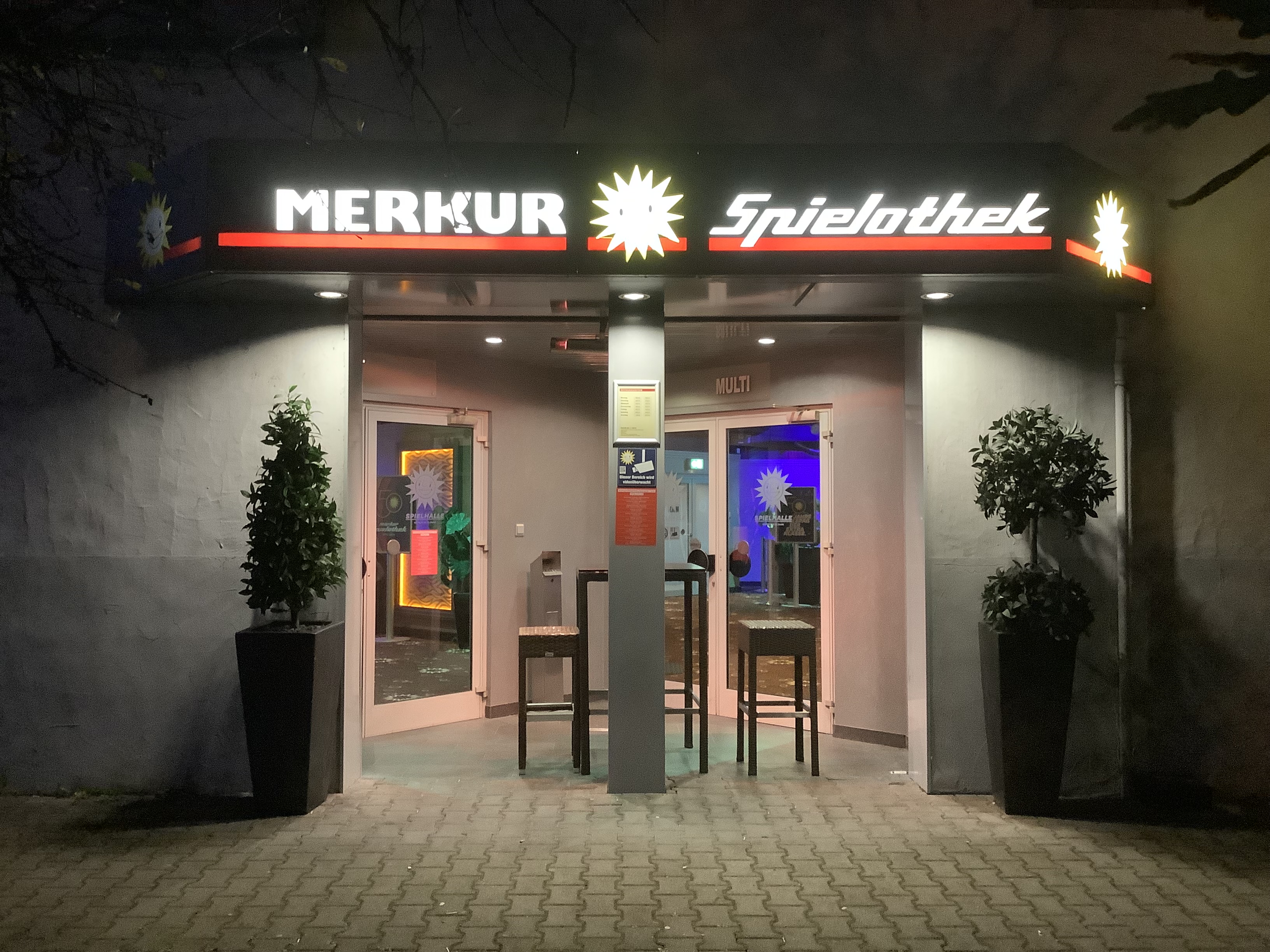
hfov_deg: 58.4
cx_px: 635
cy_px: 476
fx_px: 1137
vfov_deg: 45.4
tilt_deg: +2.3
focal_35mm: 31
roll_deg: -0.6
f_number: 2.4
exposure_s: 1/25
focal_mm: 3.3
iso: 640
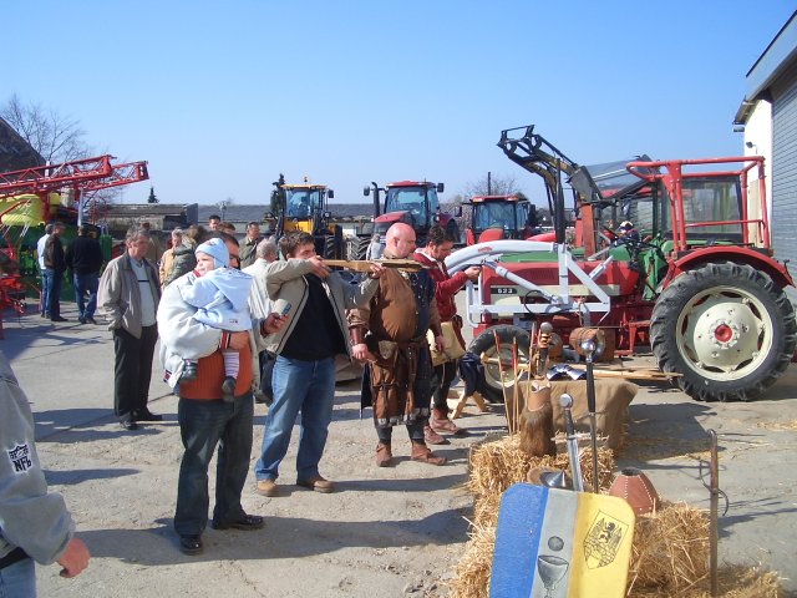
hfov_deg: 52.6
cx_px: 398
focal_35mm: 35
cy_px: 299
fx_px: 806
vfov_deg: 40.7
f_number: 4.3
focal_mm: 5.8
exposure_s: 1/400
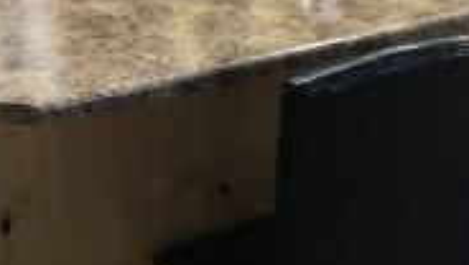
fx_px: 1320
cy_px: -229
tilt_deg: -5.7
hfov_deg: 19.6
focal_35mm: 106
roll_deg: +0.1
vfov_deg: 10.7
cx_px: 459
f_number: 1.8
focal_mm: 4
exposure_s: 1/15
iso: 80
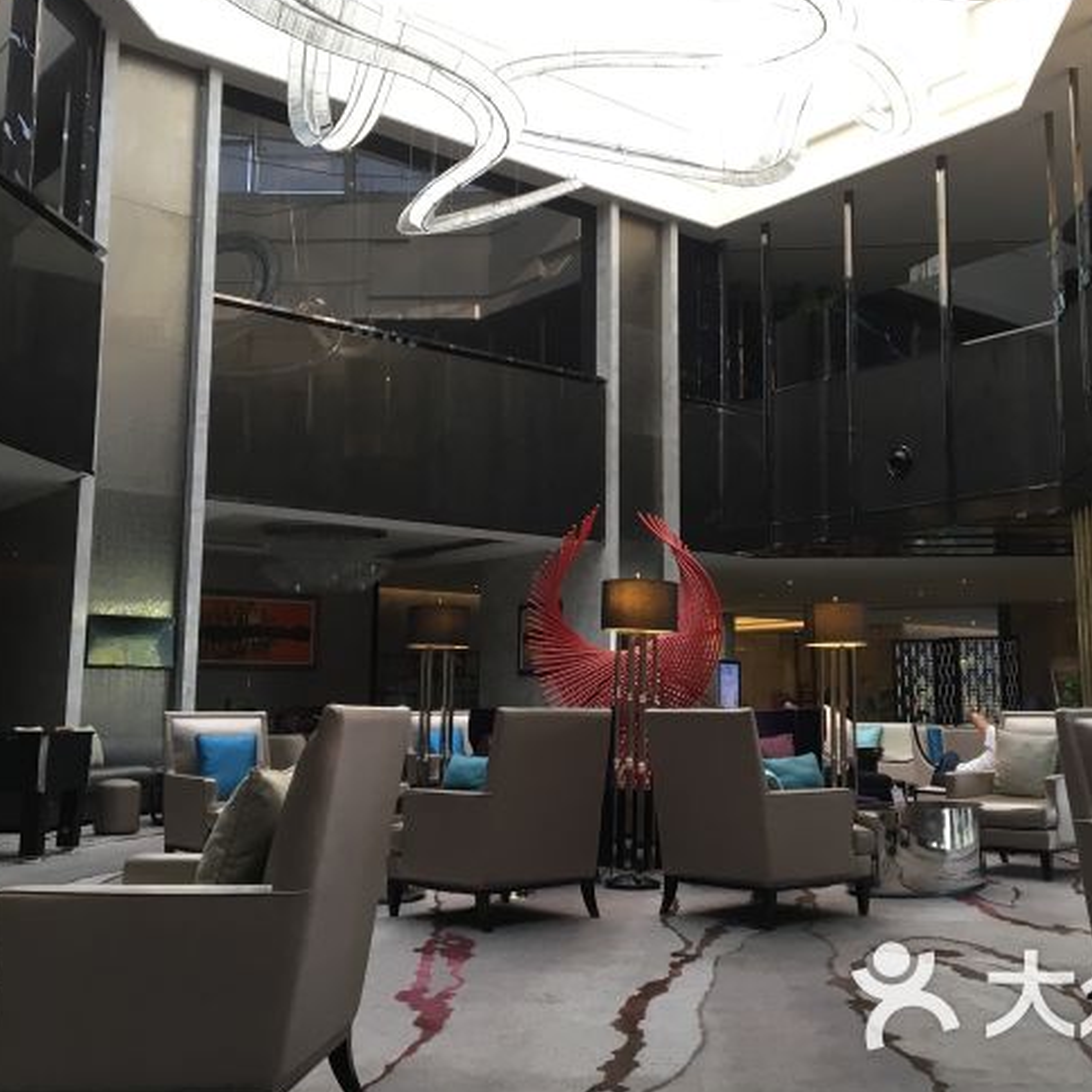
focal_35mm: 37
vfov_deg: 44.9
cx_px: 628
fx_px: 1321
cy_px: 521
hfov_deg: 44.8
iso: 80
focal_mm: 4.15
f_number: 2.2
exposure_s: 1/33
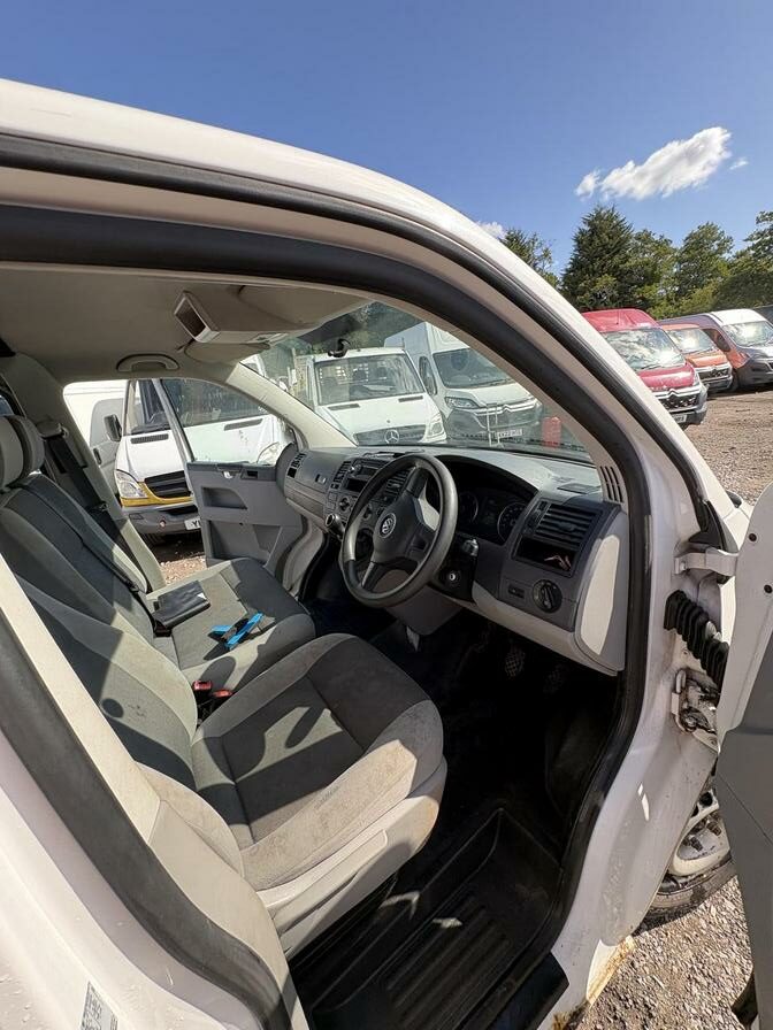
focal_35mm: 14
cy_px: 515
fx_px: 417
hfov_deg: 85.7
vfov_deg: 102.1
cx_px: 386
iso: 40
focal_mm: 2.22
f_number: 2.2
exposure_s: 1/281
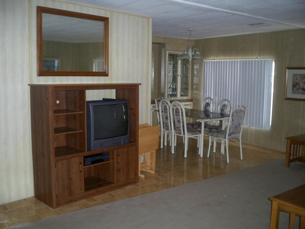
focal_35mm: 35
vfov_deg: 40.7
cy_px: 114
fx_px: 308
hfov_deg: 52.6
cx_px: 152
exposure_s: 1/60
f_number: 3.1
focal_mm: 6.3
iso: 400
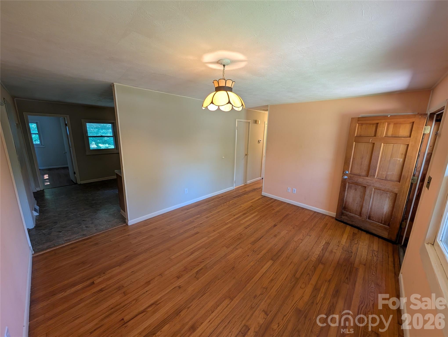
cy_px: 168
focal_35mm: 12
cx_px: 224
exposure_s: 1/60
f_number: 1.7
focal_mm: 2.02
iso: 96
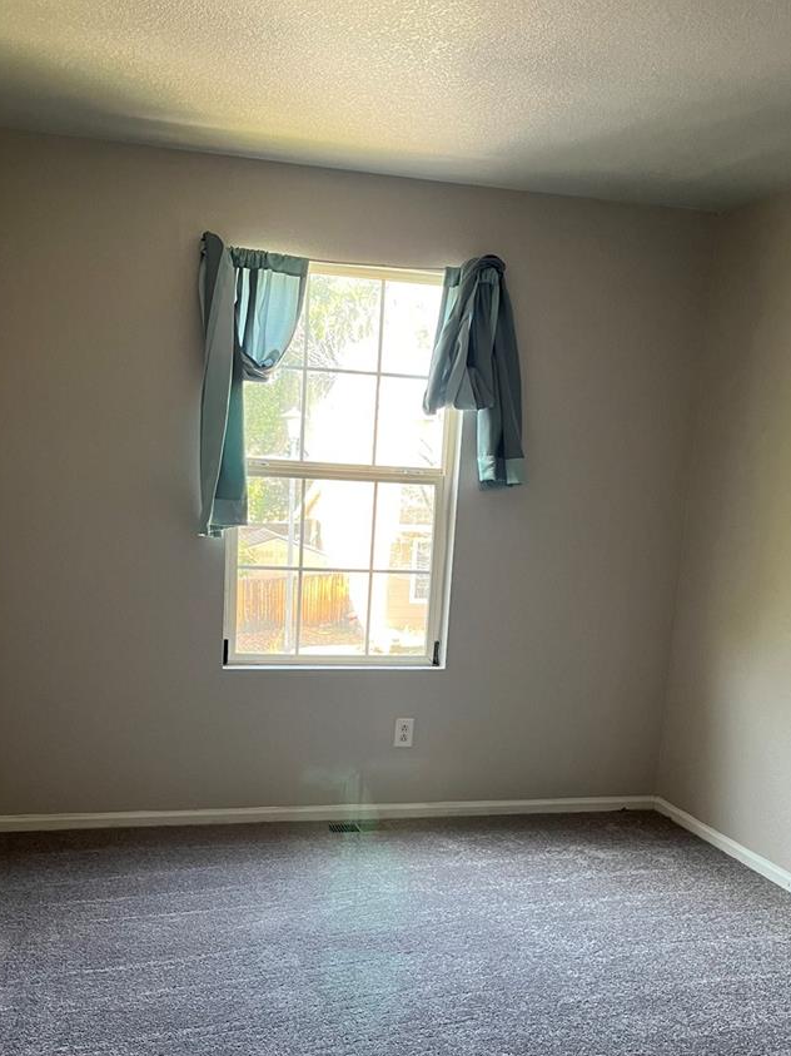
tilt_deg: -13.2
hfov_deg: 38.6
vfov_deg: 49.4
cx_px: 372
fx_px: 1128
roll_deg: -2.9
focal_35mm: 37
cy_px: 690
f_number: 1.6
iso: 125
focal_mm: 5.1
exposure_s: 1/60
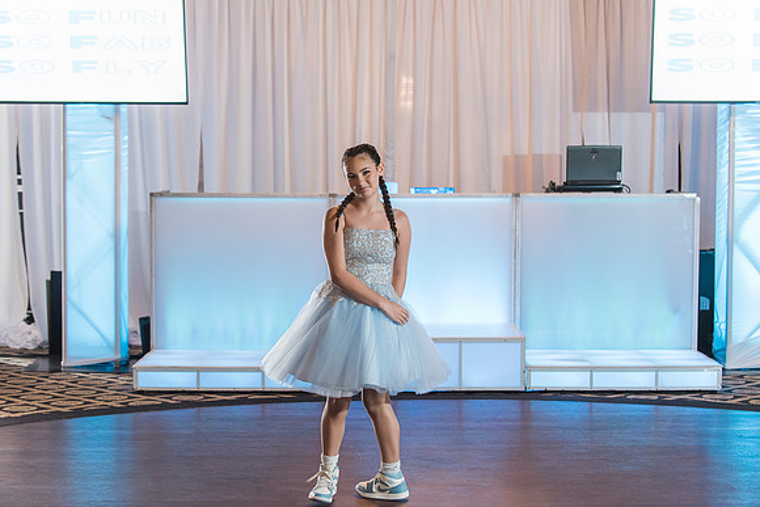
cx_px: 374
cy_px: 243
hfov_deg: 27.8
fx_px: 1536
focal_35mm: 73
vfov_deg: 18.7
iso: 1600
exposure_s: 1/80
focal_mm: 70
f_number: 4
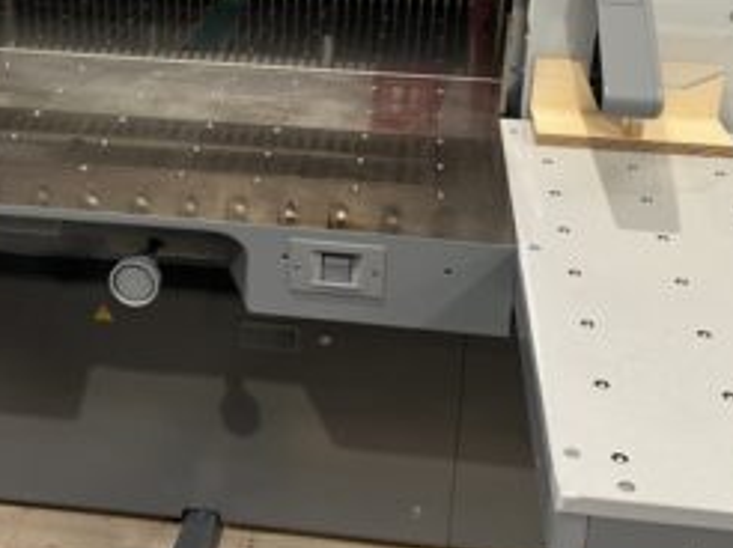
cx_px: 265
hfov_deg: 34.7
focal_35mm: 55
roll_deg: -1.6
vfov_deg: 26.1
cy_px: 119
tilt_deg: -18.0
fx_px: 1163
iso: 125
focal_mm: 5.7
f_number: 1.5
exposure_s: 1/88
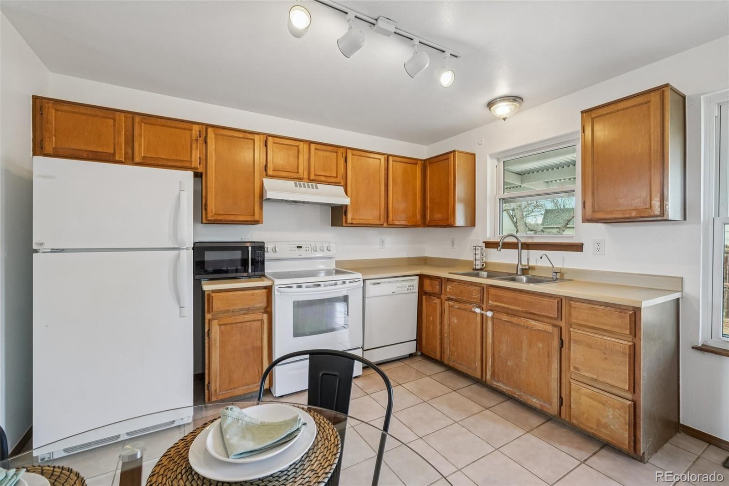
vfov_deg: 77.3
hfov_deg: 100.4
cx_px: 364
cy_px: 243
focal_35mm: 15
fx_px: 304
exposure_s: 1/3.33
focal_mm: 10
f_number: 8
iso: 800
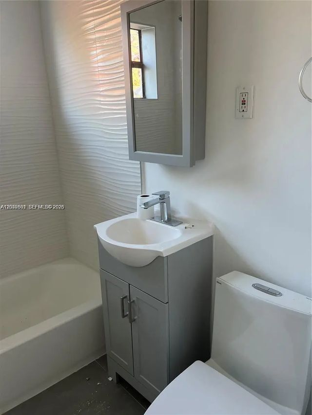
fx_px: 312
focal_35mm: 26
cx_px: 156
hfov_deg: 53.1
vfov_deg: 67.3
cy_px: 208
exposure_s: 1/115
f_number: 1.5
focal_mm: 5.7
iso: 125
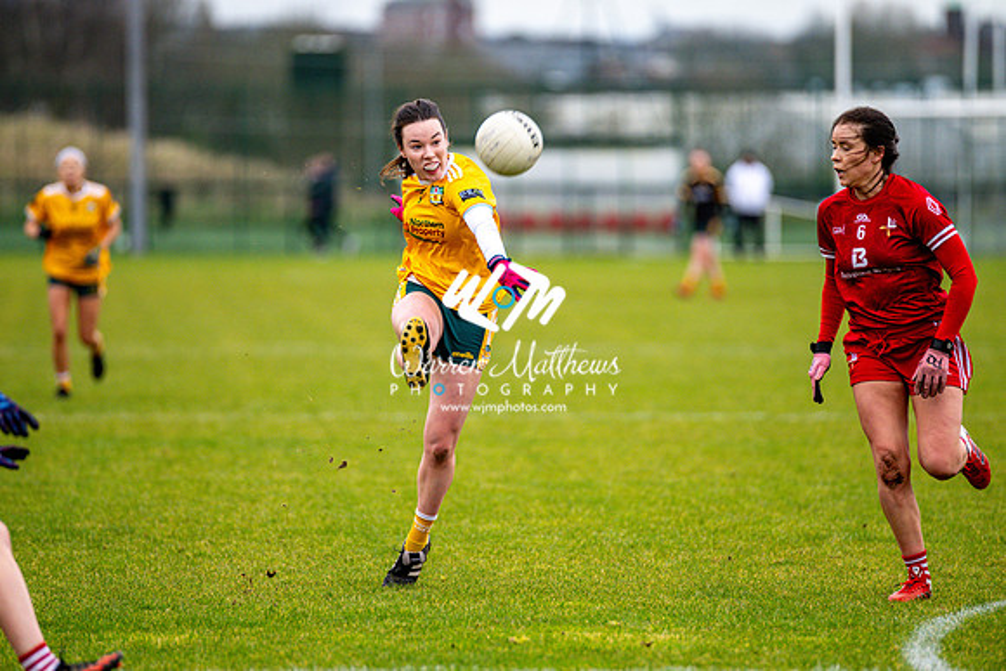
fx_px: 8385
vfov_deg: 4.6
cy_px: 336
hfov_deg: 6.9
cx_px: 503
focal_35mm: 300
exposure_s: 1/1000
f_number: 2.8
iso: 1800
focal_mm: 300
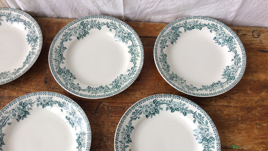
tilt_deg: -69.7
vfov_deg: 32.5
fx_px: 256
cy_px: 103
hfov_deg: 55.3
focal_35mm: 36
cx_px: 132
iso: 64
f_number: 2.4
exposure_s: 1/100
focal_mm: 3.3
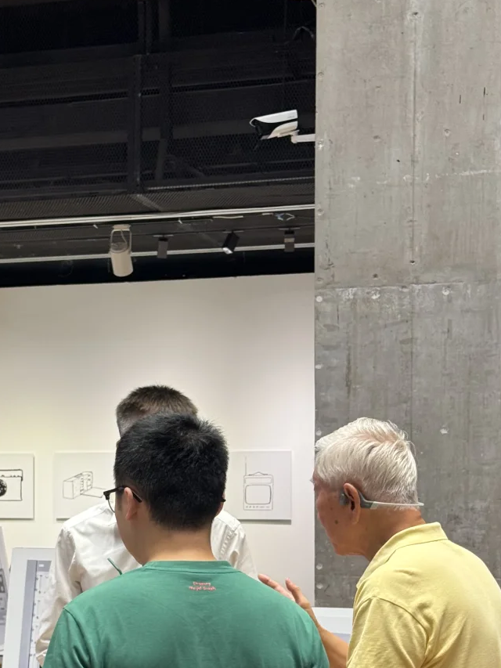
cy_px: 499
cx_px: 99
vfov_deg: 23.9
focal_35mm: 81
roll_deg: +0.4
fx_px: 1563
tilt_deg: +0.8
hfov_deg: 18.1
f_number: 1.78
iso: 100
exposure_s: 1/105
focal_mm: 6.76
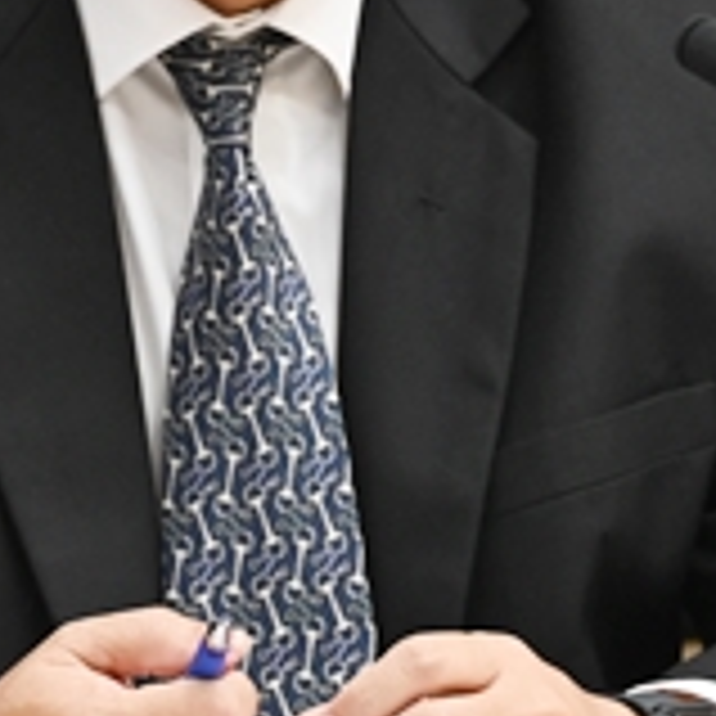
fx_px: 11607
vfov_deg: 3.5
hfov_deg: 3.5
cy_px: -99
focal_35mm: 496
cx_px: 162
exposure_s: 1/125
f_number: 5.6
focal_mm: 116
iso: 3200
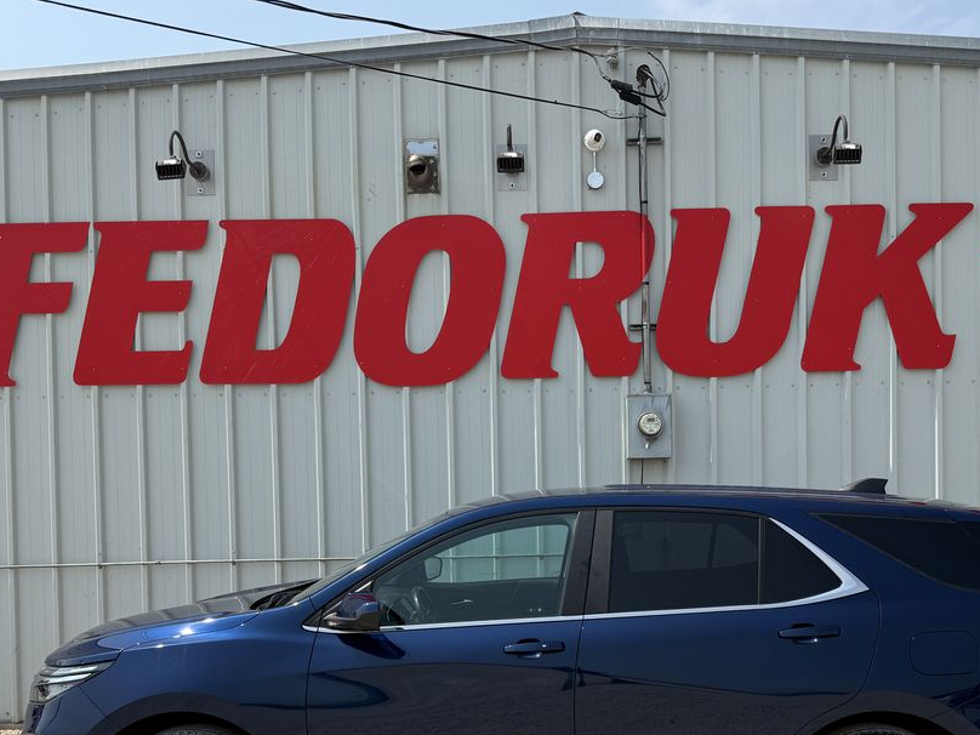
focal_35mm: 38
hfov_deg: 48.9
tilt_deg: -1.0
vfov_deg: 36.9
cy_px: 541
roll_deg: +0.4
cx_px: 547
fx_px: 1076
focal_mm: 6.76
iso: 80
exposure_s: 1/5714
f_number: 1.78
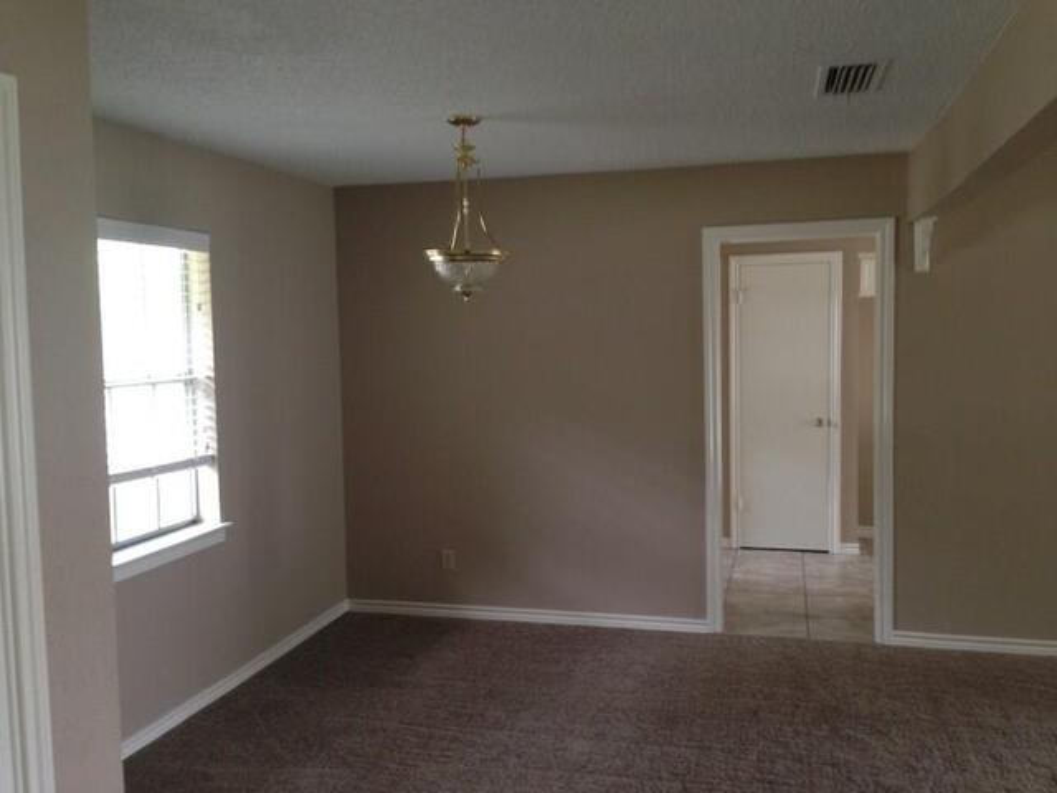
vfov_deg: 42.9
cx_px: 528
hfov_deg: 55.4
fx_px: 1008
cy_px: 396
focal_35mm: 33
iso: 125
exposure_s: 1/20
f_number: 2.4
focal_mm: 4.12
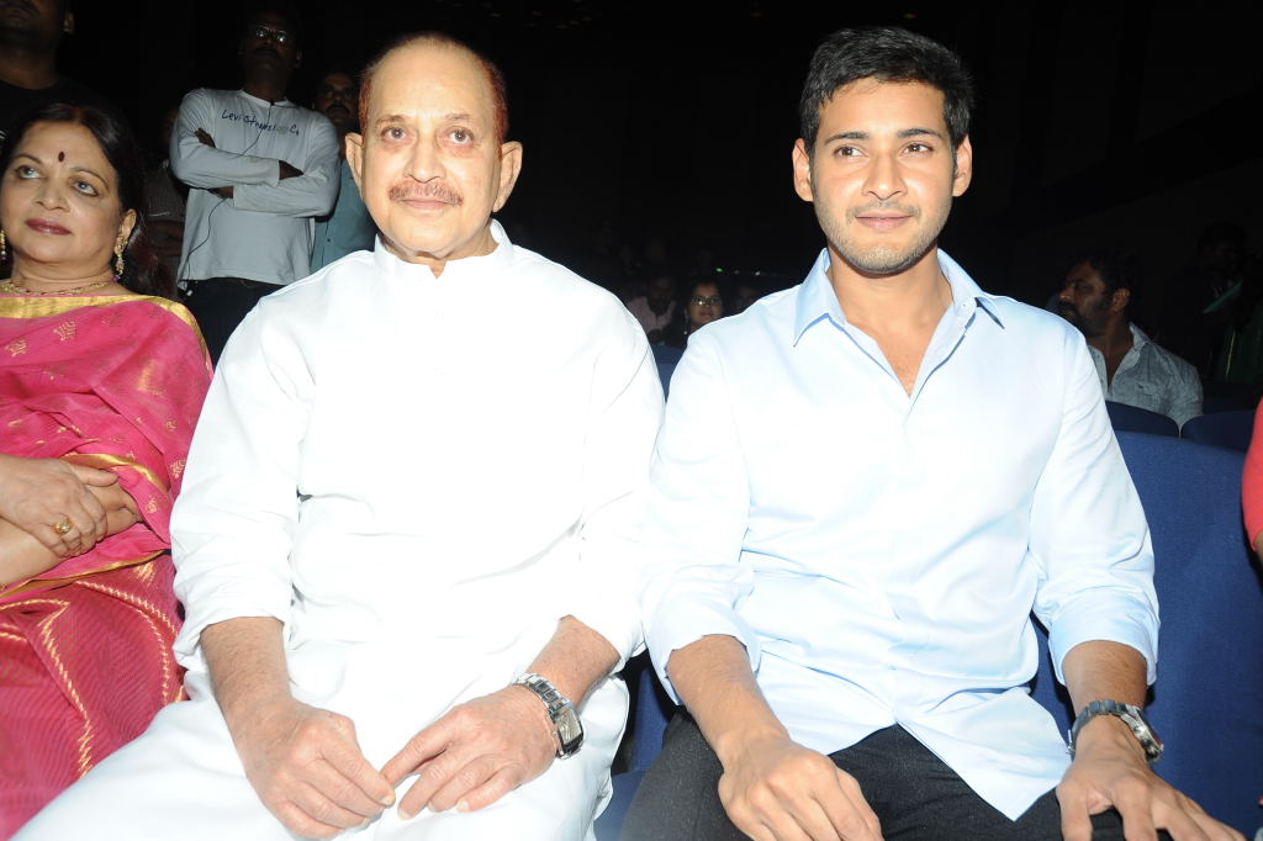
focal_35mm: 32
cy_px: 420
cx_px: 632
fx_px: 1122
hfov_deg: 58.7
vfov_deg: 41.1
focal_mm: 32
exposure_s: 1/125
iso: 200
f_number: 8
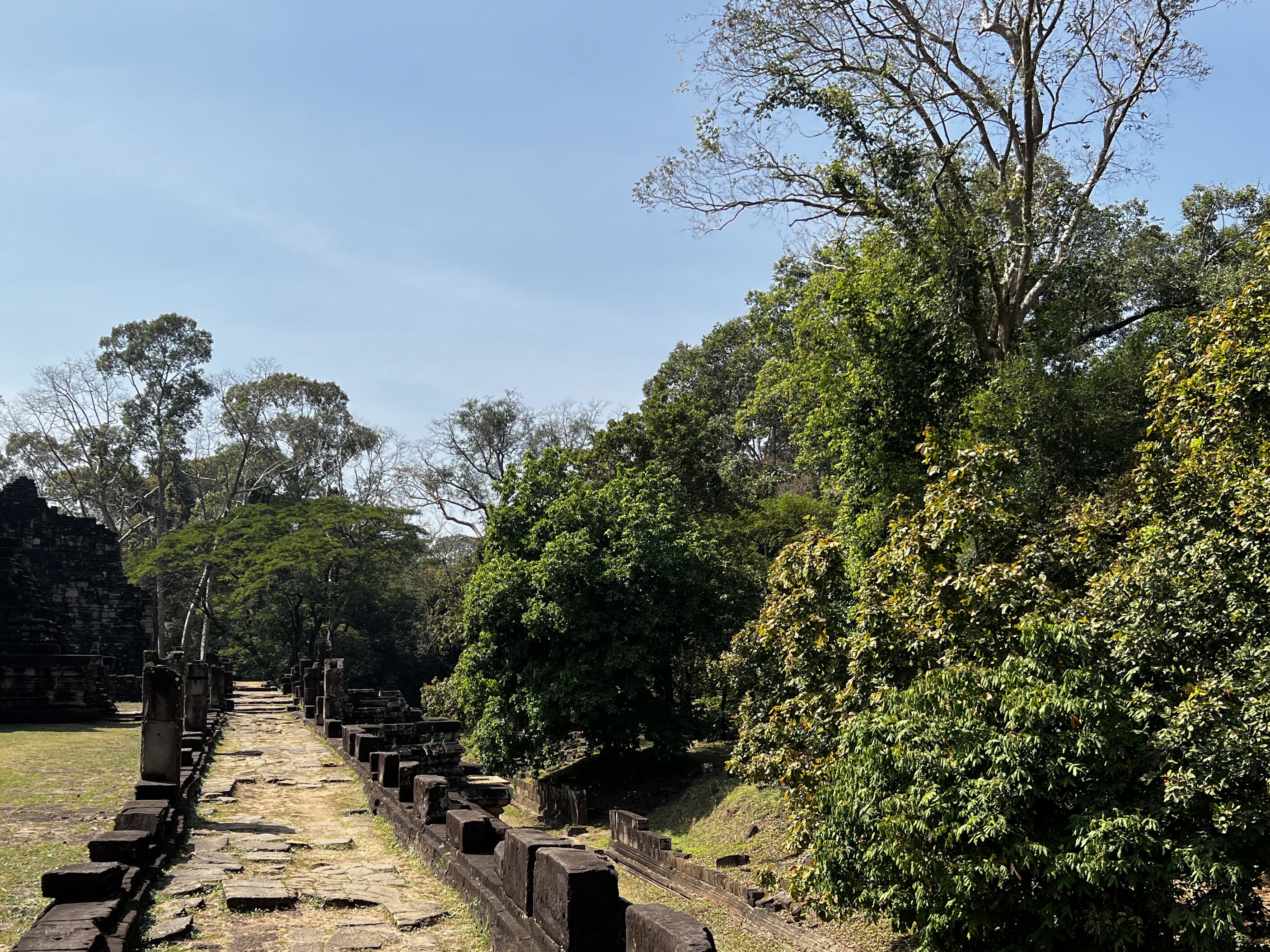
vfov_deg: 38.2
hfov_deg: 49.8
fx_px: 1357
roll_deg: -0.1
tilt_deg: +1.1
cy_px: 634
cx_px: 509
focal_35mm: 37
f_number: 1.5
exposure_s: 1/3704
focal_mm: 5.7
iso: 50
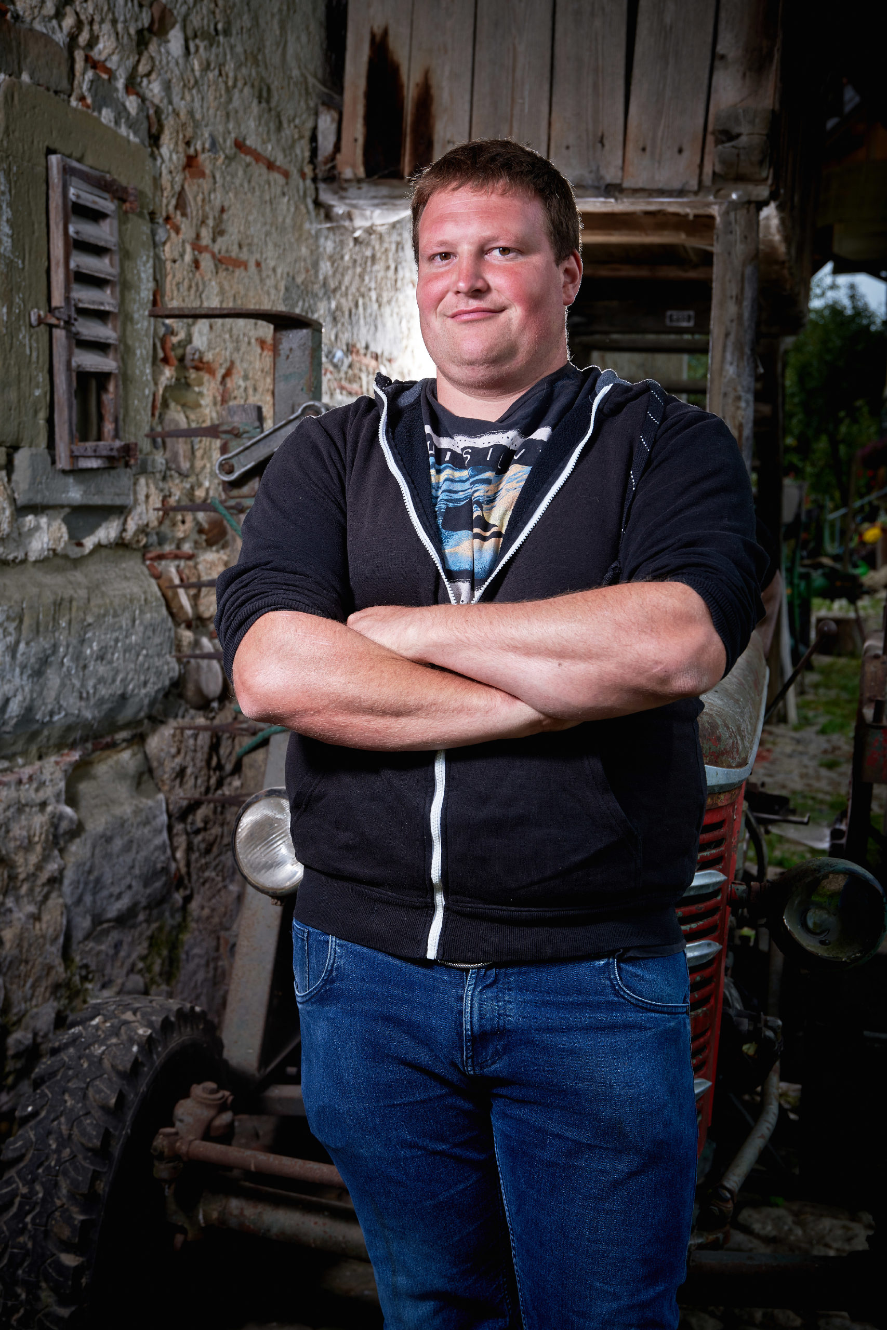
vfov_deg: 41.1
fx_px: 1774
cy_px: 665
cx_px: 444
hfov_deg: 28.1
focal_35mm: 48
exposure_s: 1/160
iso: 31
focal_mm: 48
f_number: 5.6
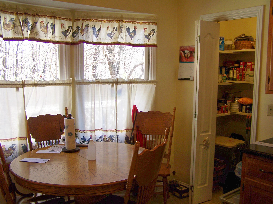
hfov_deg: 49.0
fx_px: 300
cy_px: 102
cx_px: 136
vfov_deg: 37.7
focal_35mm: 38
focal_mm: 6.3
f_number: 2.8
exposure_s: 1/50
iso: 64
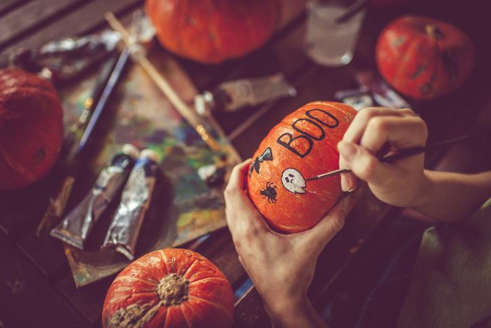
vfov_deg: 37.9
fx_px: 477
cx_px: 246
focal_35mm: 35
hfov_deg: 54.4
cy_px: 164
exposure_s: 1/125
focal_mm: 35
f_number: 2
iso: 320
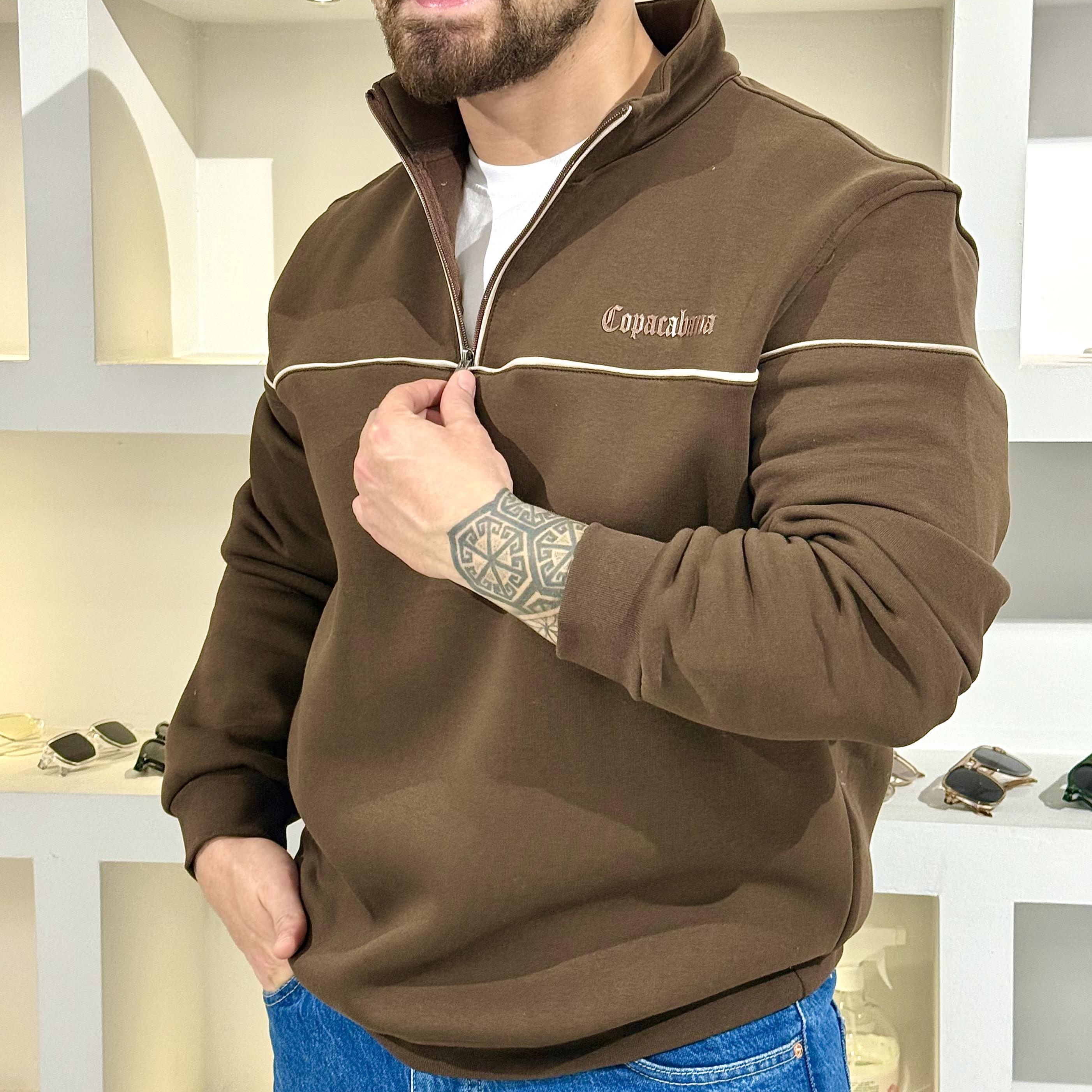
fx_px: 2177
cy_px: 475
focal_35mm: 61
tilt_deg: -3.6
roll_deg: +0.0
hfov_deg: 28.2
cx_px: 570
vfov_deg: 28.1
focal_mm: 6.76
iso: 160
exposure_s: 1/100
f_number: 1.78
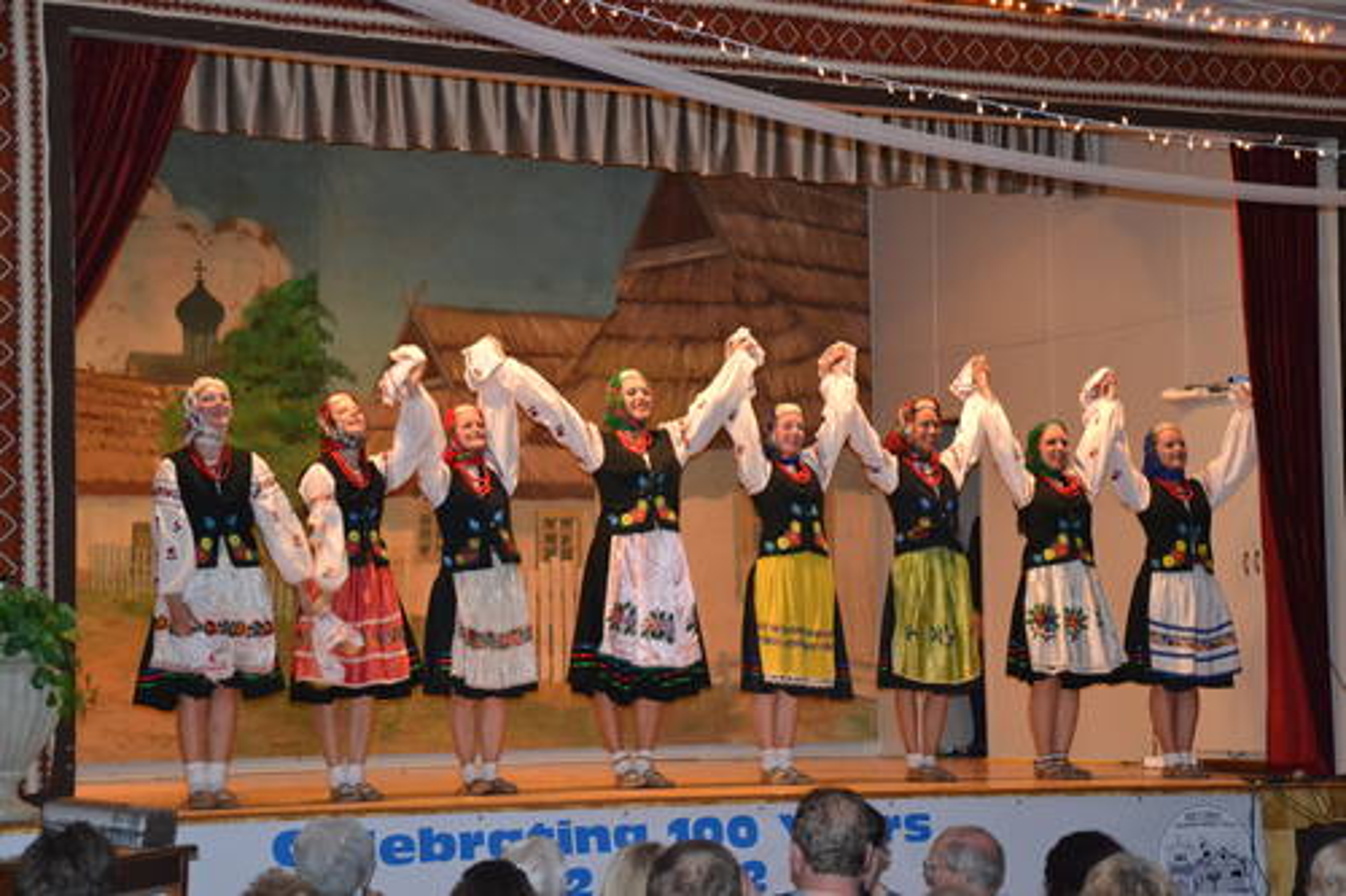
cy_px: 448
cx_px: 673
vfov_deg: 15.7
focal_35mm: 87
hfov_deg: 23.4
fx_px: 3252
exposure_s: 1/60
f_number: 5
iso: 3200
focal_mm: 58
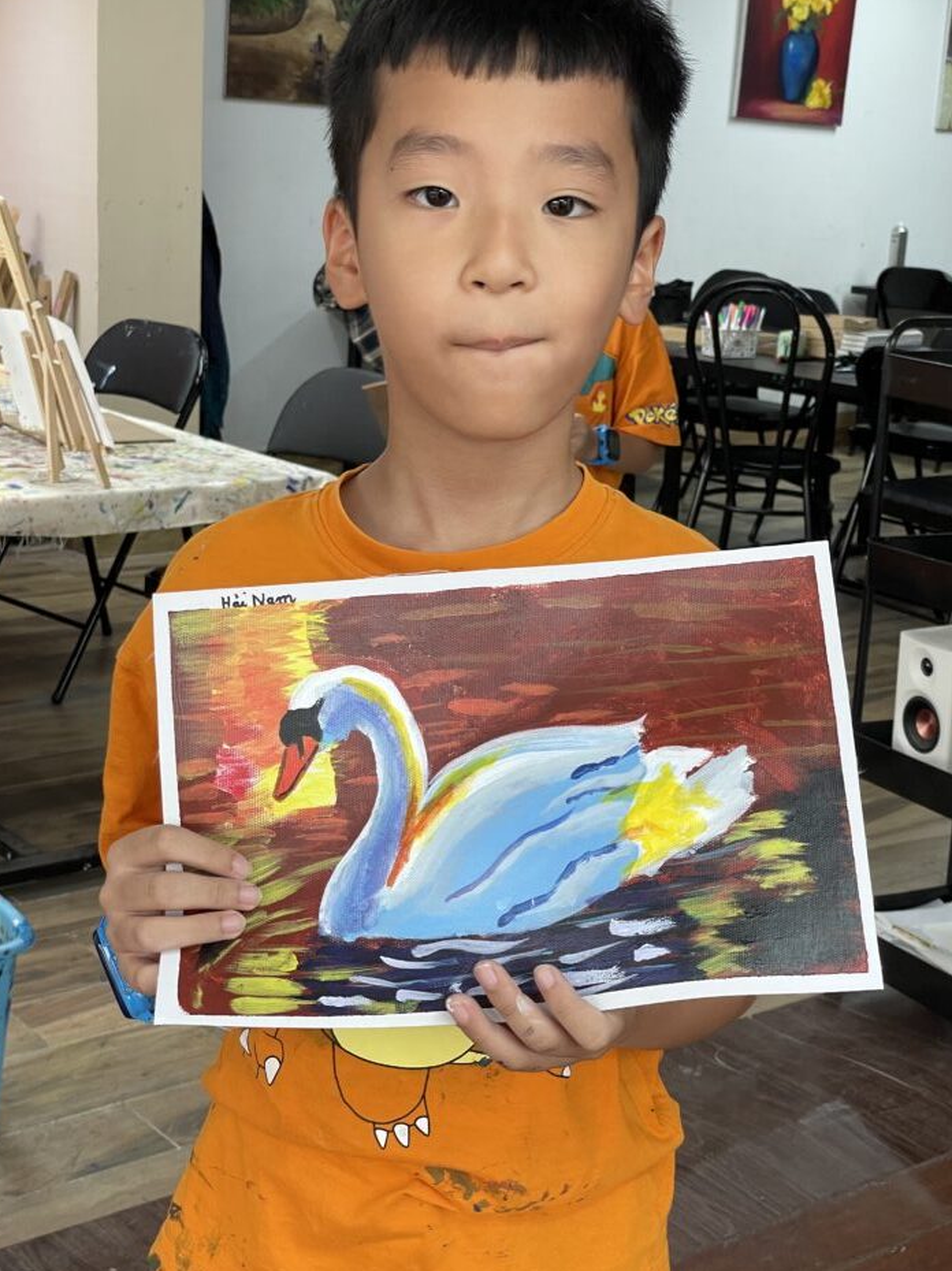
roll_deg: -3.1
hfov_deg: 26.1
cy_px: 627
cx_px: 481
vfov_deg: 34.4
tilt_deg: -13.0
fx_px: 2055
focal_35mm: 56
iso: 64
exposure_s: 1/100
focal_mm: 6
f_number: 2
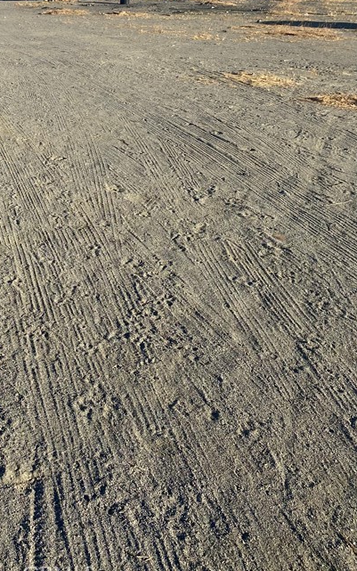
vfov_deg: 43.5
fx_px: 684
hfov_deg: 27.9
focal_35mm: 44
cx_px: 19
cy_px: 131
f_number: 1.8
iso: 32
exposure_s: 1/2463
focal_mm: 4.25
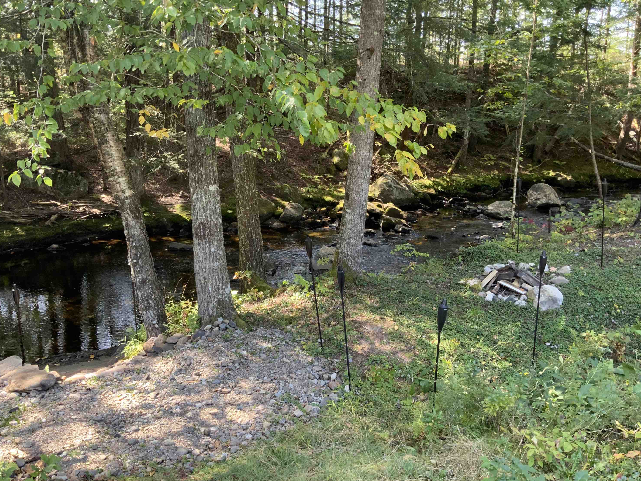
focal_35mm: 30
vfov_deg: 46.8
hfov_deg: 60.0
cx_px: 315
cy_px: 235
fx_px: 555
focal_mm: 3
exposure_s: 1/122
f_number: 1.8
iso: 64
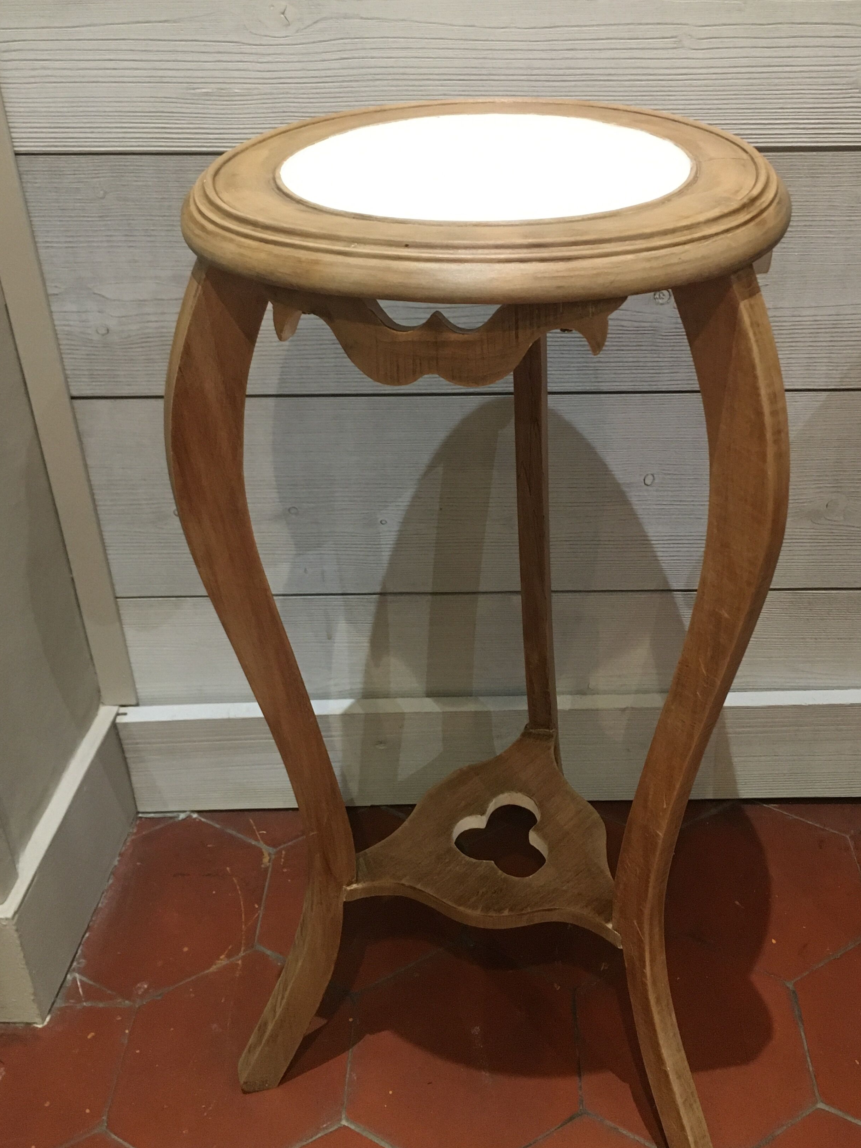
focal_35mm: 36
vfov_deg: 51.3
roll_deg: +0.0
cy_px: 520
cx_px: 498
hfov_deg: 39.6
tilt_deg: -32.7
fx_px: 1194
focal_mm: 4.15
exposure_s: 1/17
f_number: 2.2
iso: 200
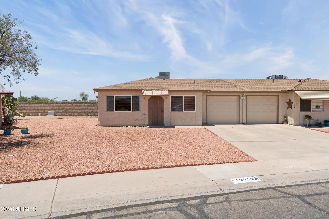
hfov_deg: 73.7
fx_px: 219
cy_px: 110
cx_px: 164
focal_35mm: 24
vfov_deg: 53.1
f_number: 8
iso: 100
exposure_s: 1/500
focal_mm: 24
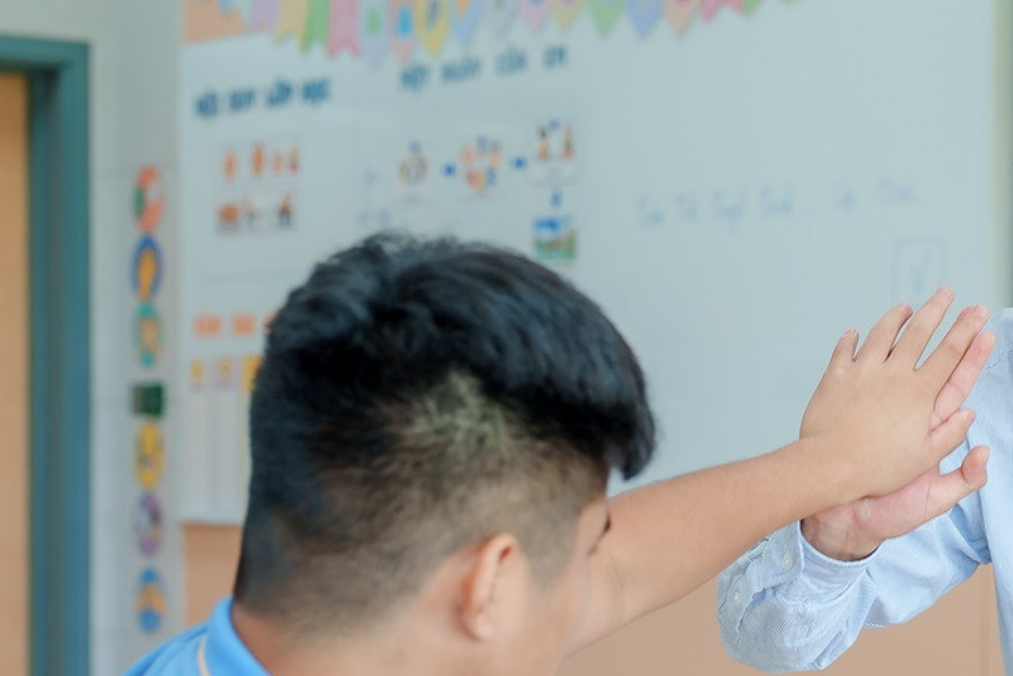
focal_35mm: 116
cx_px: 893
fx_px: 3265
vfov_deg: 11.8
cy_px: 484
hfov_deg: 17.4
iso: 400
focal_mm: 41
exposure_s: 1/160
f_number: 2.8
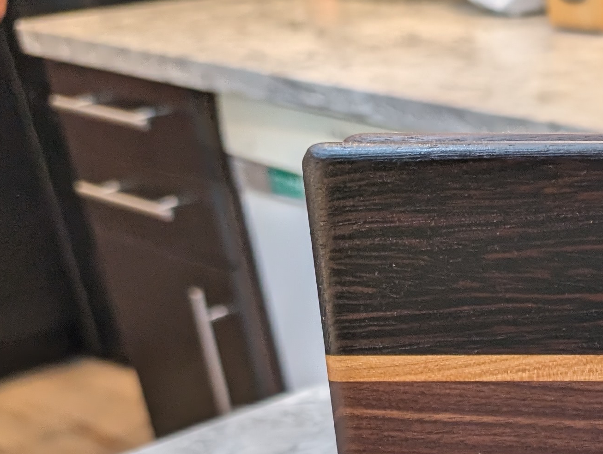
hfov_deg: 22.1
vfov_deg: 17.8
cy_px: 657
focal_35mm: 75
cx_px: 870
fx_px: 1308
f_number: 1.68
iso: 332
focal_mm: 6.9
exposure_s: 1/120
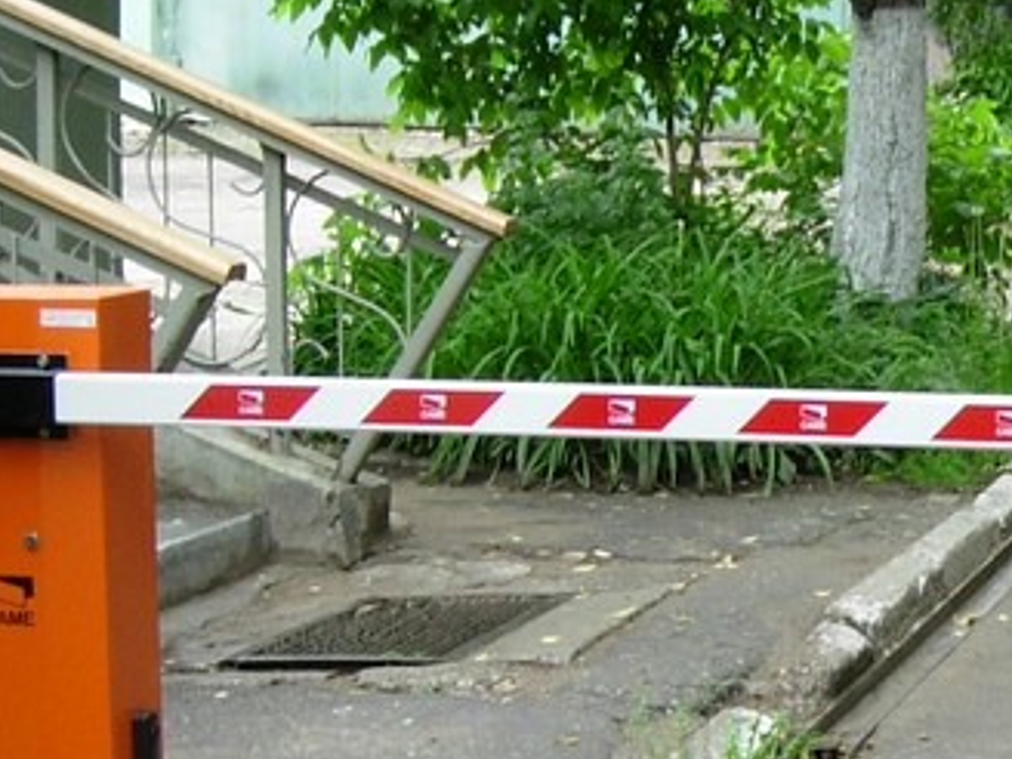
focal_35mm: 125
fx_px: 3654
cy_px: 608
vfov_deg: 11.8
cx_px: 1185
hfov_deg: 15.3
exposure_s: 1/73.9
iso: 79
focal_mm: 8.5
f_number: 2.9
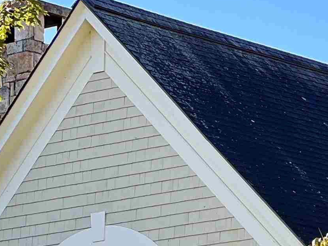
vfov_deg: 5.2
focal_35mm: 284
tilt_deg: +5.9
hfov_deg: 7.0
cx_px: 316
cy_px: 416
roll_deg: +0.2
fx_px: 2691
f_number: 2.8
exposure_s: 1/127
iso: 20
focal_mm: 9
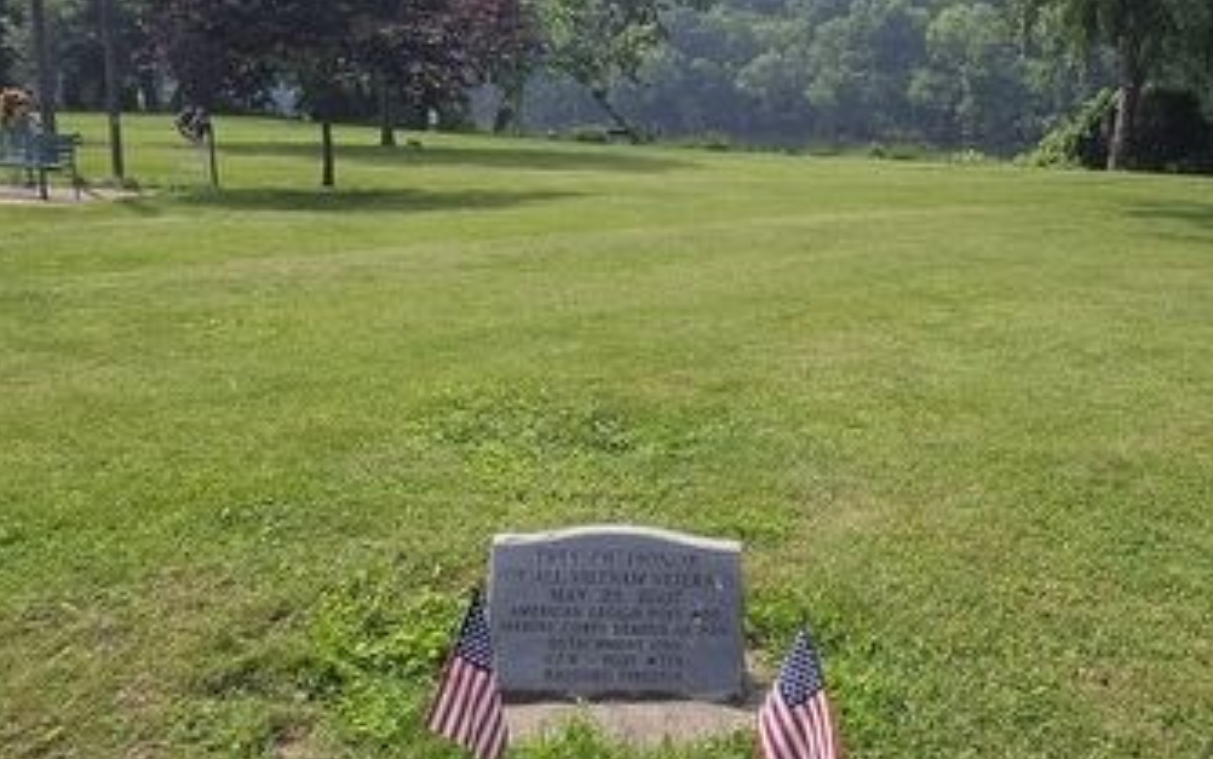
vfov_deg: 38.3
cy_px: 363
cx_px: 694
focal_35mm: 33
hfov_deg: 57.9
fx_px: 1091
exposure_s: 1/3502
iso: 50
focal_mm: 2.2
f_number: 2.2
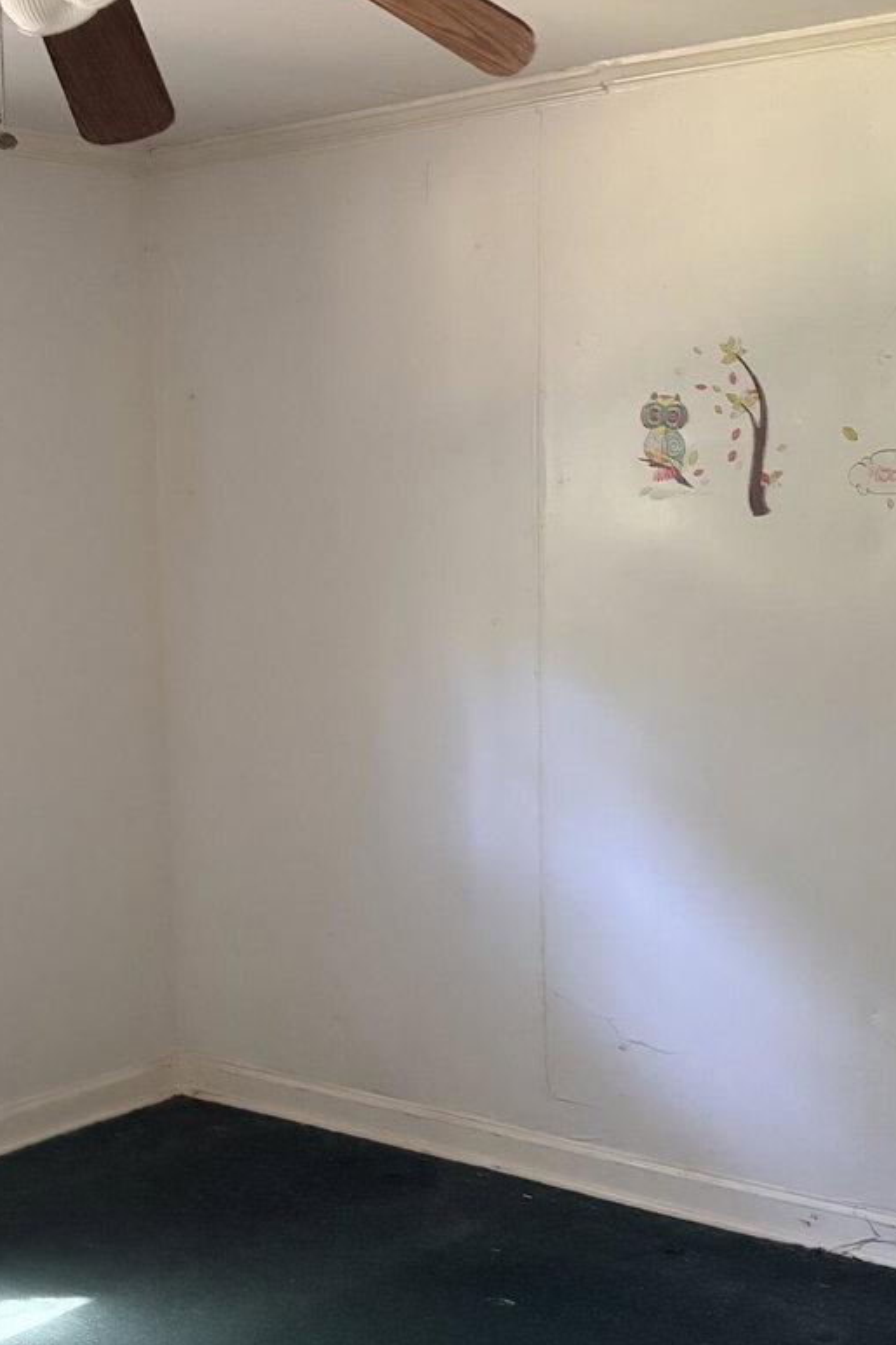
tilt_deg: -1.0
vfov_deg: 35.6
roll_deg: +1.6
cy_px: 637
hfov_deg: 24.0
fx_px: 2091
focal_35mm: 56
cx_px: 268
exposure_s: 1/40
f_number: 1.6
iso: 640
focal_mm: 5.96
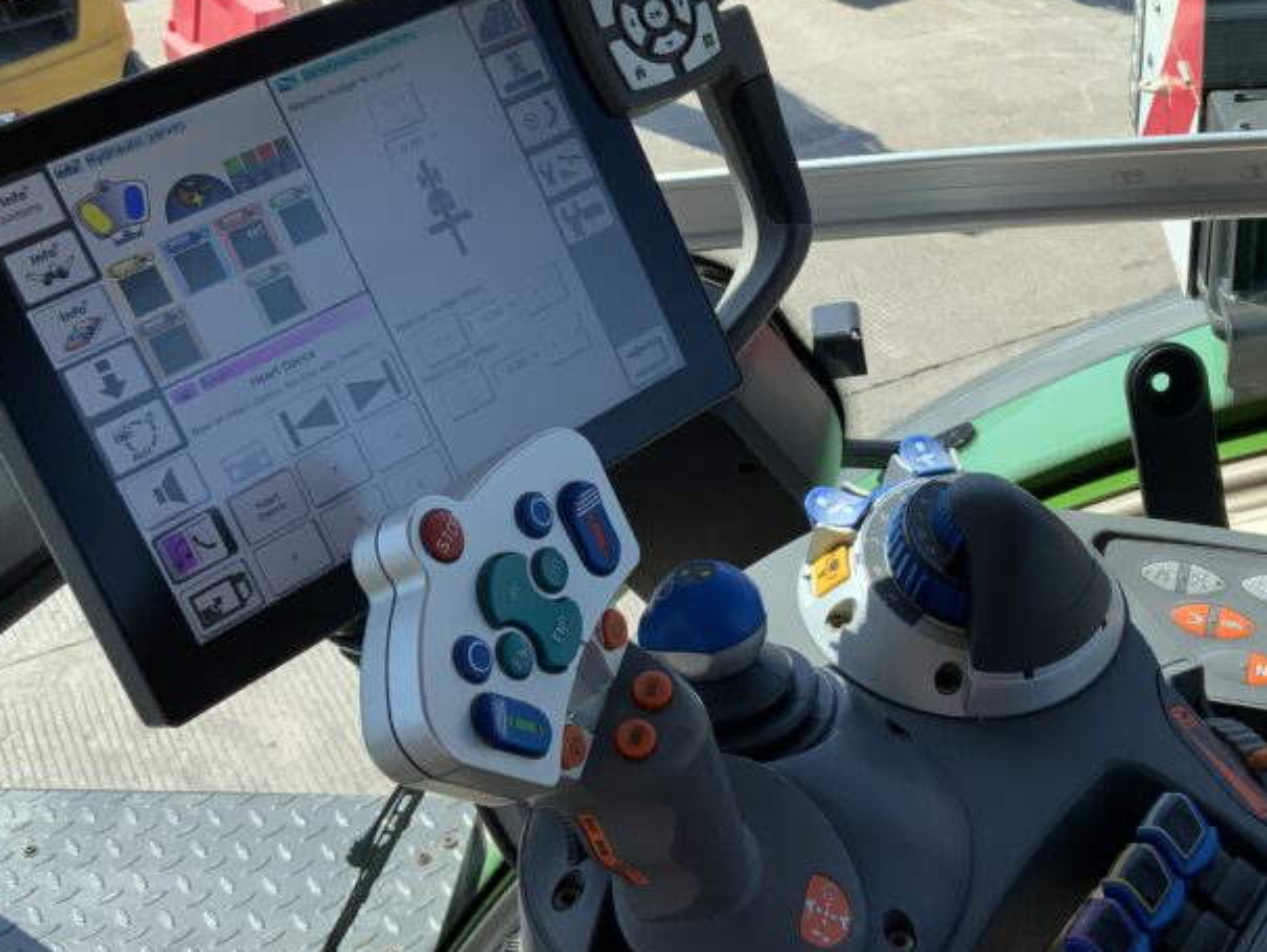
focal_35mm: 49
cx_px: 771
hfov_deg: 38.7
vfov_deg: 29.6
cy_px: 358
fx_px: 1794
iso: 16
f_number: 1.8
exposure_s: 1/739
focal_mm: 3
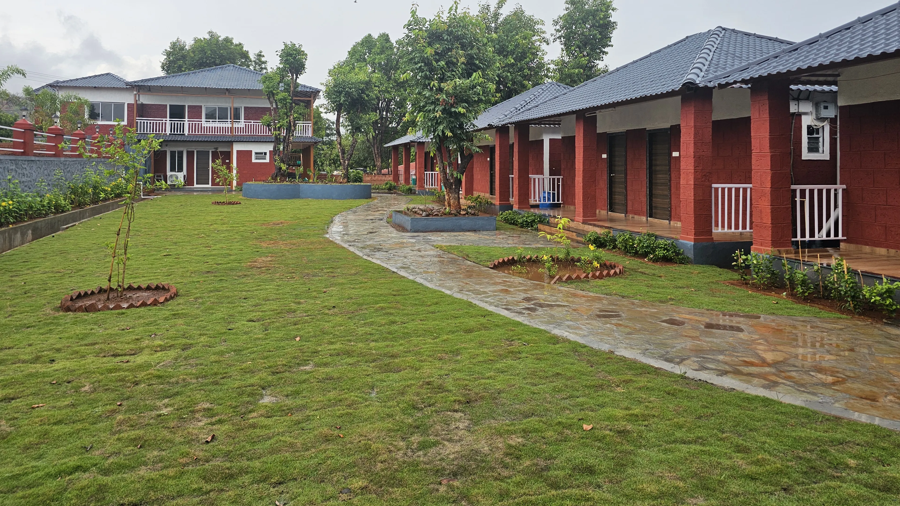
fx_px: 620
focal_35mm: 26
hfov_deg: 71.9
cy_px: 171
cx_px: 457
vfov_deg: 43.8
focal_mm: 6.3
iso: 10
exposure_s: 1/153
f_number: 1.7
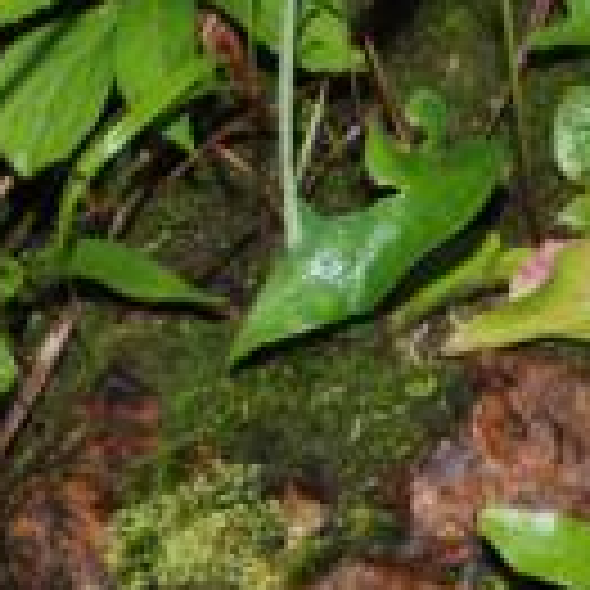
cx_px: 788
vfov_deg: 15.4
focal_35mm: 105
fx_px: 2025
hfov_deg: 15.7
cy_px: 865
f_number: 18
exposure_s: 1/60
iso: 200
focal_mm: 18
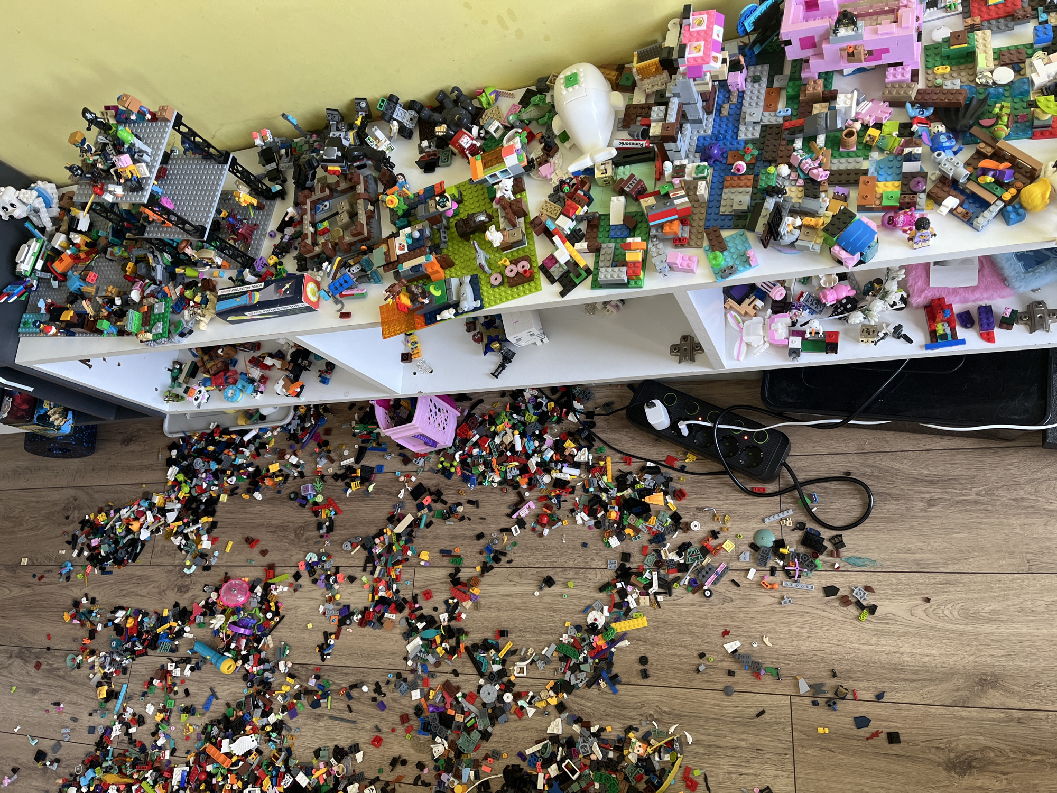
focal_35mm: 26
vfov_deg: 53.1
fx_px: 794
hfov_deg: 67.3
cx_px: 528
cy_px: 396
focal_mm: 5.1
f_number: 1.6
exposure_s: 1/68
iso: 125
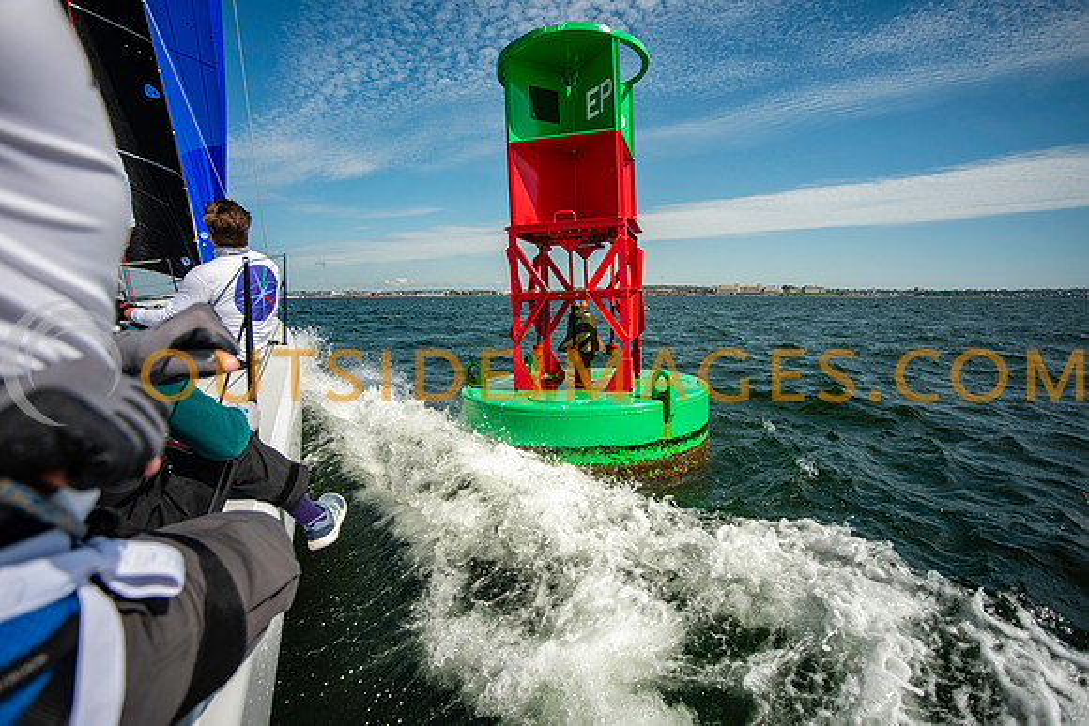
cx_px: 544
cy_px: 363
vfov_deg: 73.4
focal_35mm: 16
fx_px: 487
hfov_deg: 96.4
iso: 320
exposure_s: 1/2500
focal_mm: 15
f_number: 5
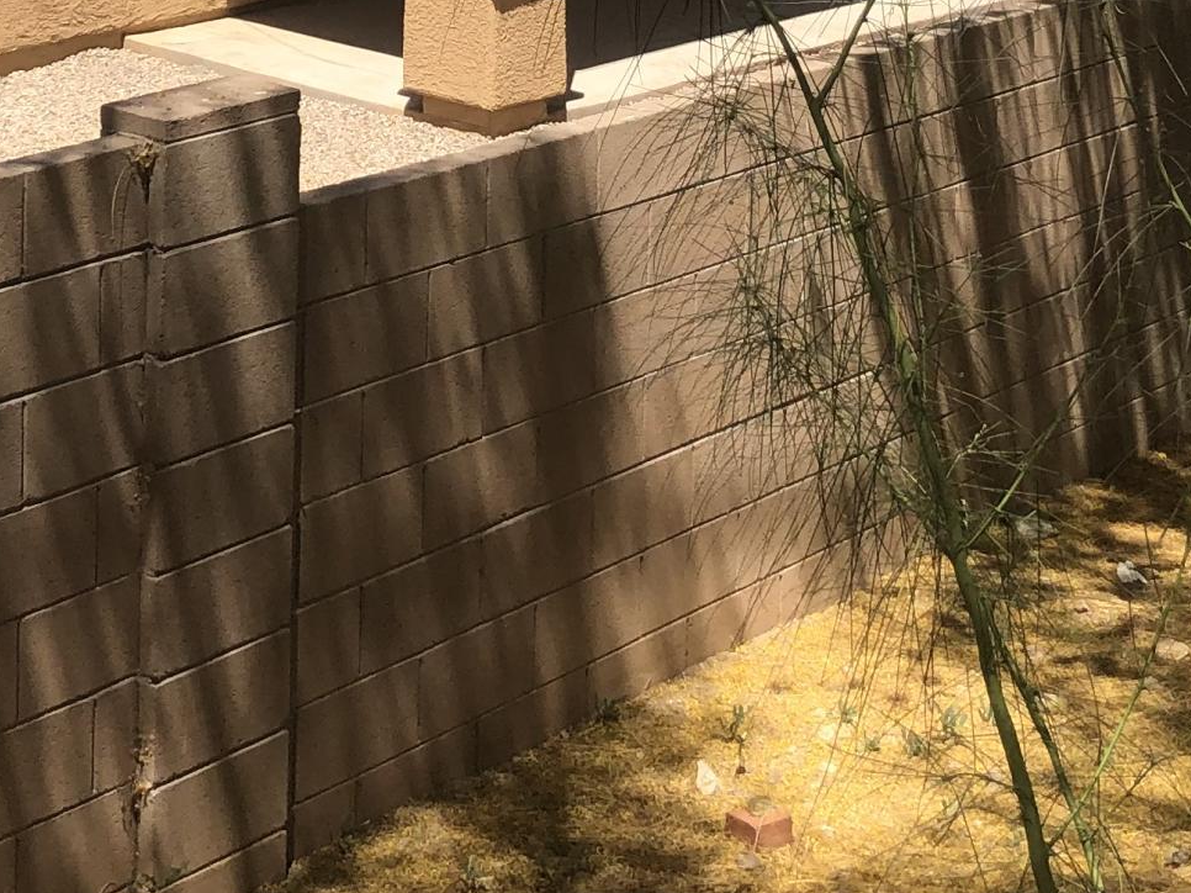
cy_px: -353
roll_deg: -0.7
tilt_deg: -6.1
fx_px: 2993
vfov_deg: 15.9
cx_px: 364
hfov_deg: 22.4
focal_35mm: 87
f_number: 1.8
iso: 20
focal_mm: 4
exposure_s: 1/1600
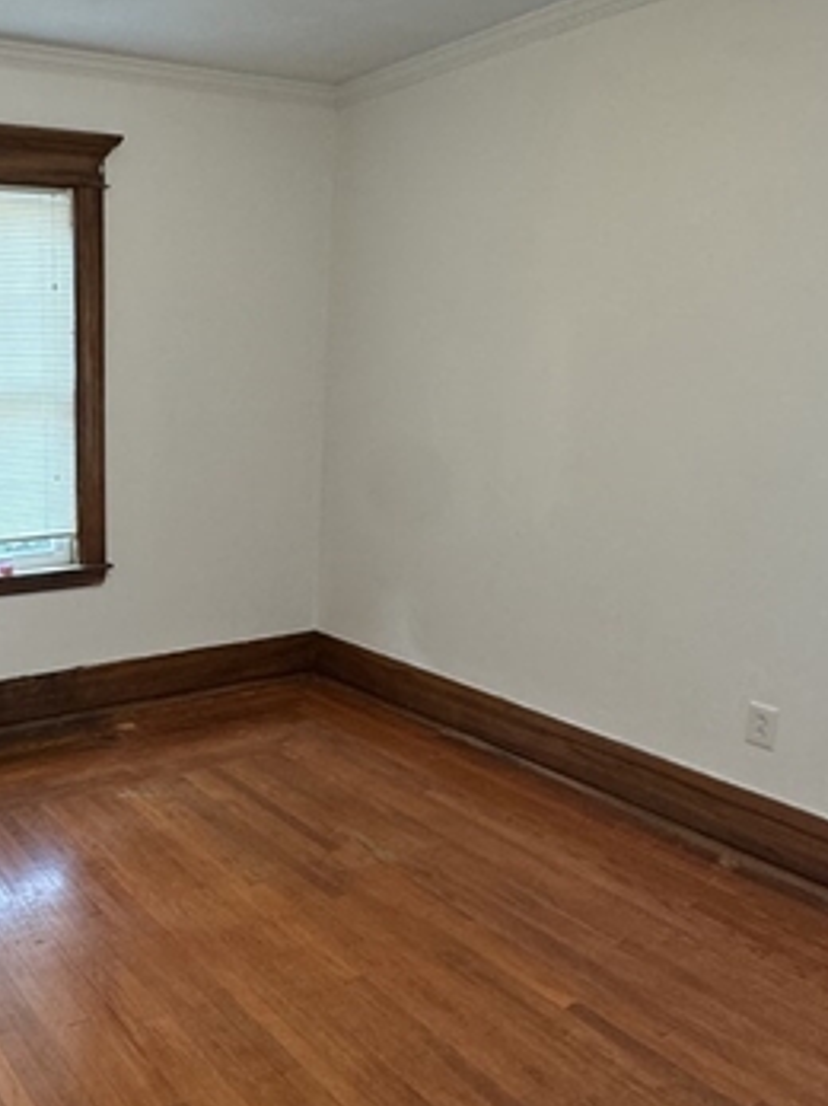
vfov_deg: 58.4
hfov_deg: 41.9
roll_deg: +0.6
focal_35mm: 31
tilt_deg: -11.4
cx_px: 89
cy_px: 555
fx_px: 989
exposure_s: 1/120
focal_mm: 2.22
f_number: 2.2
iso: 250
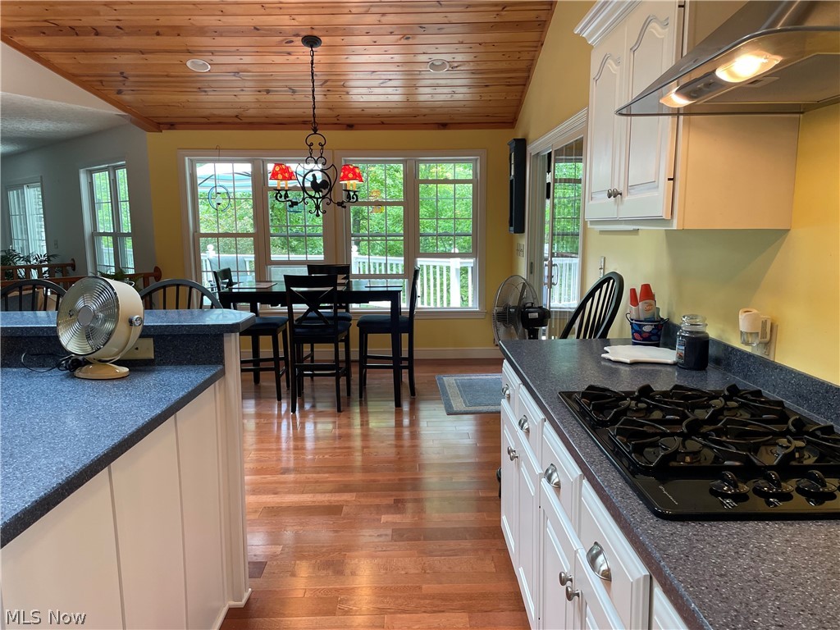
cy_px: 315
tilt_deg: -7.4
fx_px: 631
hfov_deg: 67.3
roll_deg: +0.9
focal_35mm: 26
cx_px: 420
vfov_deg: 53.1
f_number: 1.6
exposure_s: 1/120
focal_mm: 4.2
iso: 80
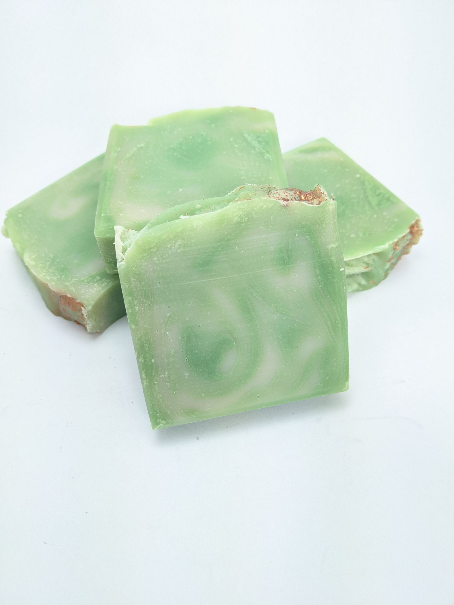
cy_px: 302
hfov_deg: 51.4
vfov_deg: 65.3
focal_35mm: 27
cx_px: 227
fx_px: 472
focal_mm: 4.38
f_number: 1.73
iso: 55
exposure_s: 1/230
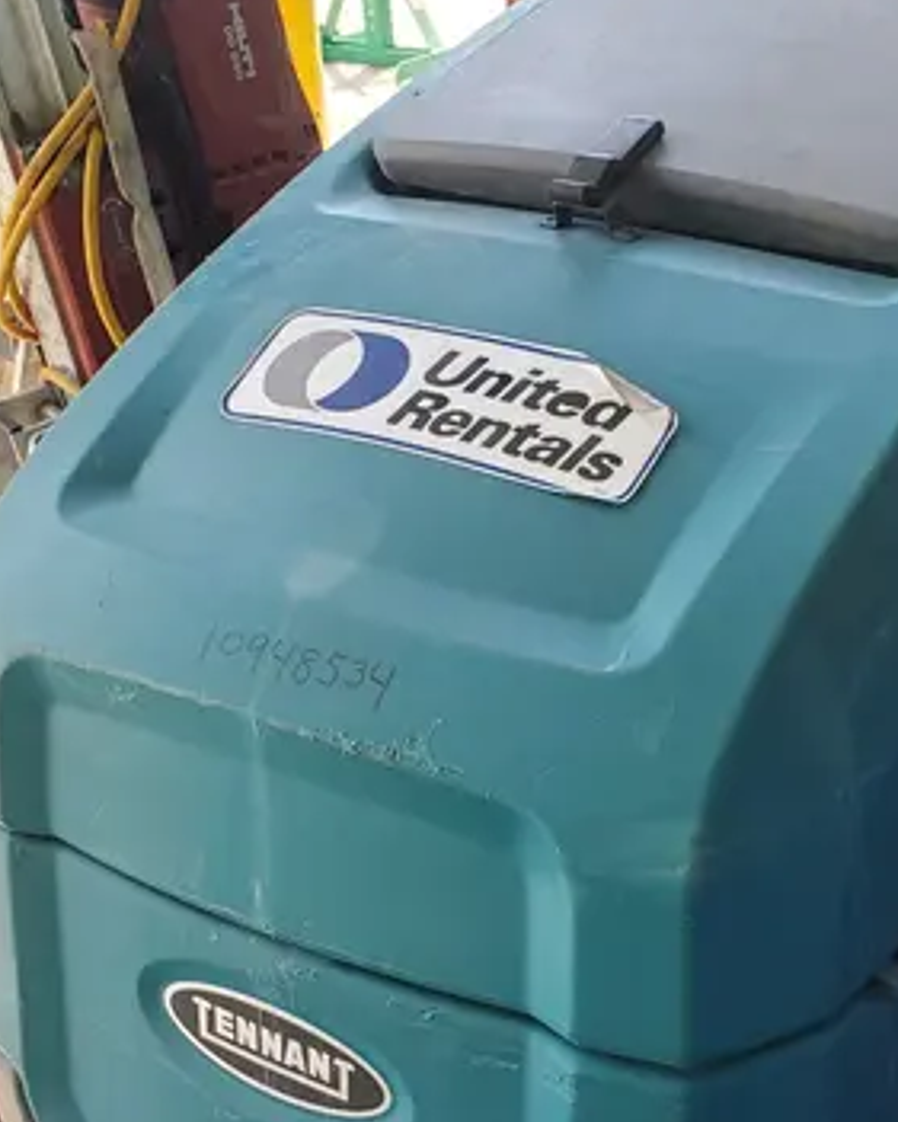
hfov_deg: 28.1
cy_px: 785
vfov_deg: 34.9
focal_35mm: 53
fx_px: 1760
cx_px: 690
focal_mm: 4.3
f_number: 2.4
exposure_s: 1/155
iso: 50
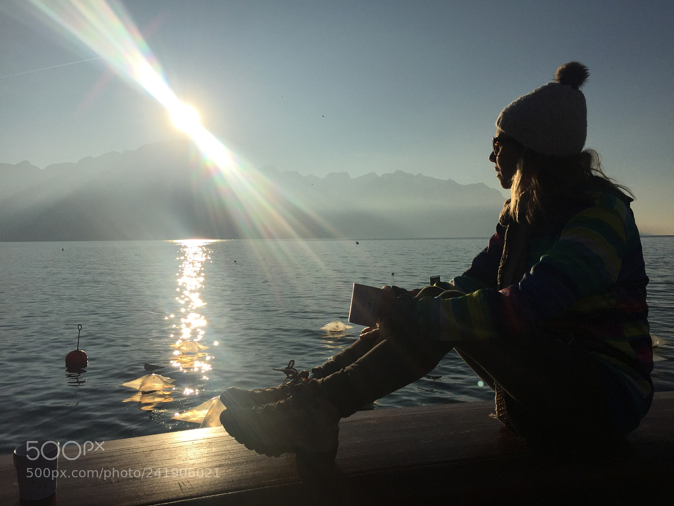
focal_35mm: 29
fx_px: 565
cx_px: 337
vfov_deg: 48.2
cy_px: 253
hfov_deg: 61.7
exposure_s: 1/20000
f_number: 2.2
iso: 40
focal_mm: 4.15
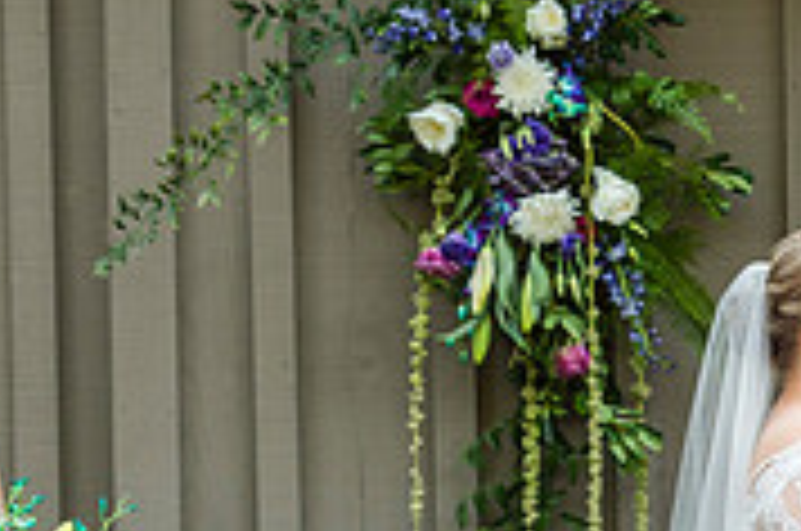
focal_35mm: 378
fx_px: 8395
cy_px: 720
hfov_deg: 5.4
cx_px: 945
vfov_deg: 3.6
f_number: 3.5
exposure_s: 1/400
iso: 400
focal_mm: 116
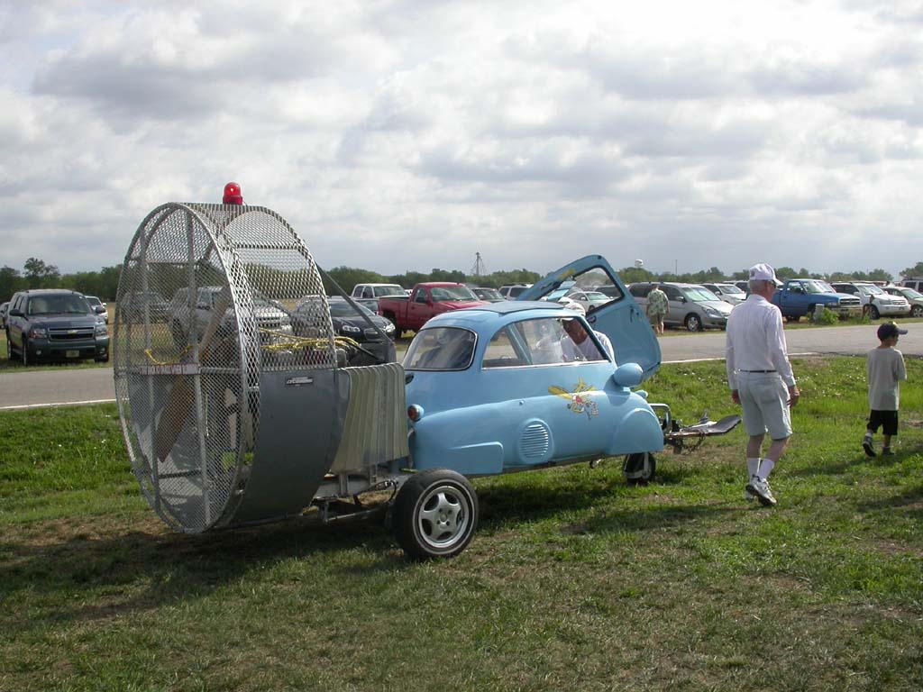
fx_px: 1013
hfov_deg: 49.0
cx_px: 462
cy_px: 346
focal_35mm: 38
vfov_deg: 37.7
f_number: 7.5
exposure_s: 1/331
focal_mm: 7.85
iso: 100
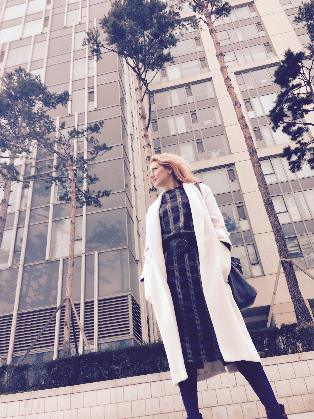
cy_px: 210
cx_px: 157
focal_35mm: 29
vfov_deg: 61.7
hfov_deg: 48.2
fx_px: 351
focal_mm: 4.15
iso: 25
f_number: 2.2
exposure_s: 1/379
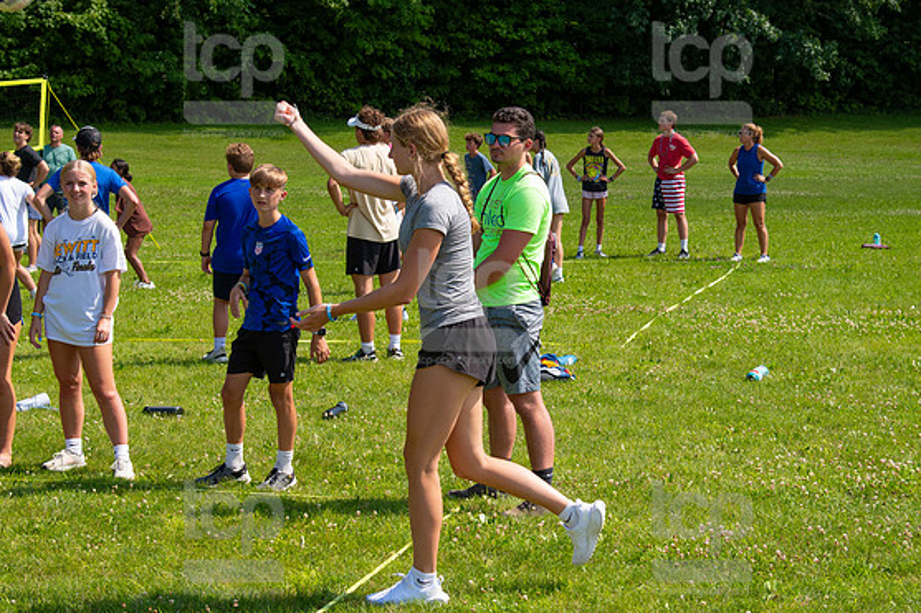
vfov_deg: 18.2
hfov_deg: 27.0
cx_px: 468
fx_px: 1918
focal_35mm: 75
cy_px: 307
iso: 200
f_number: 5.6
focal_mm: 48
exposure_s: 1/800
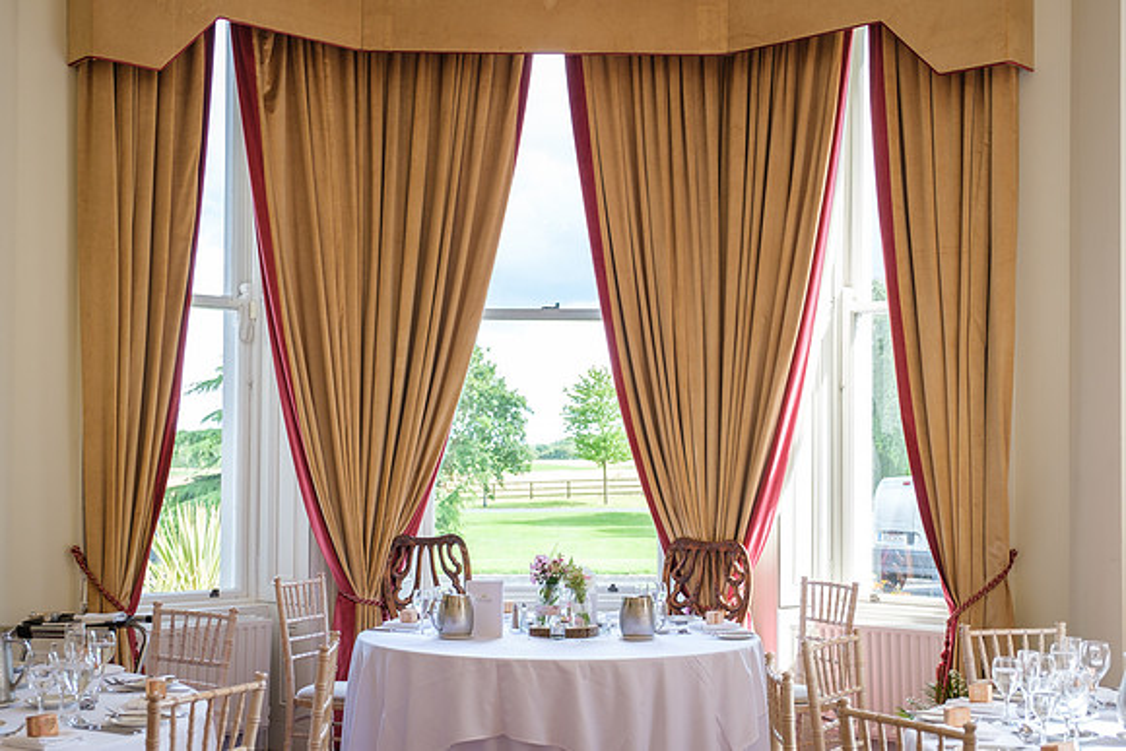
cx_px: 563
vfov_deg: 29.1
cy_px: 423
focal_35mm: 46
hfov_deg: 42.6
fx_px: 1446
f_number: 3.2
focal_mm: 27.4
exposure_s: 1/125
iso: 160
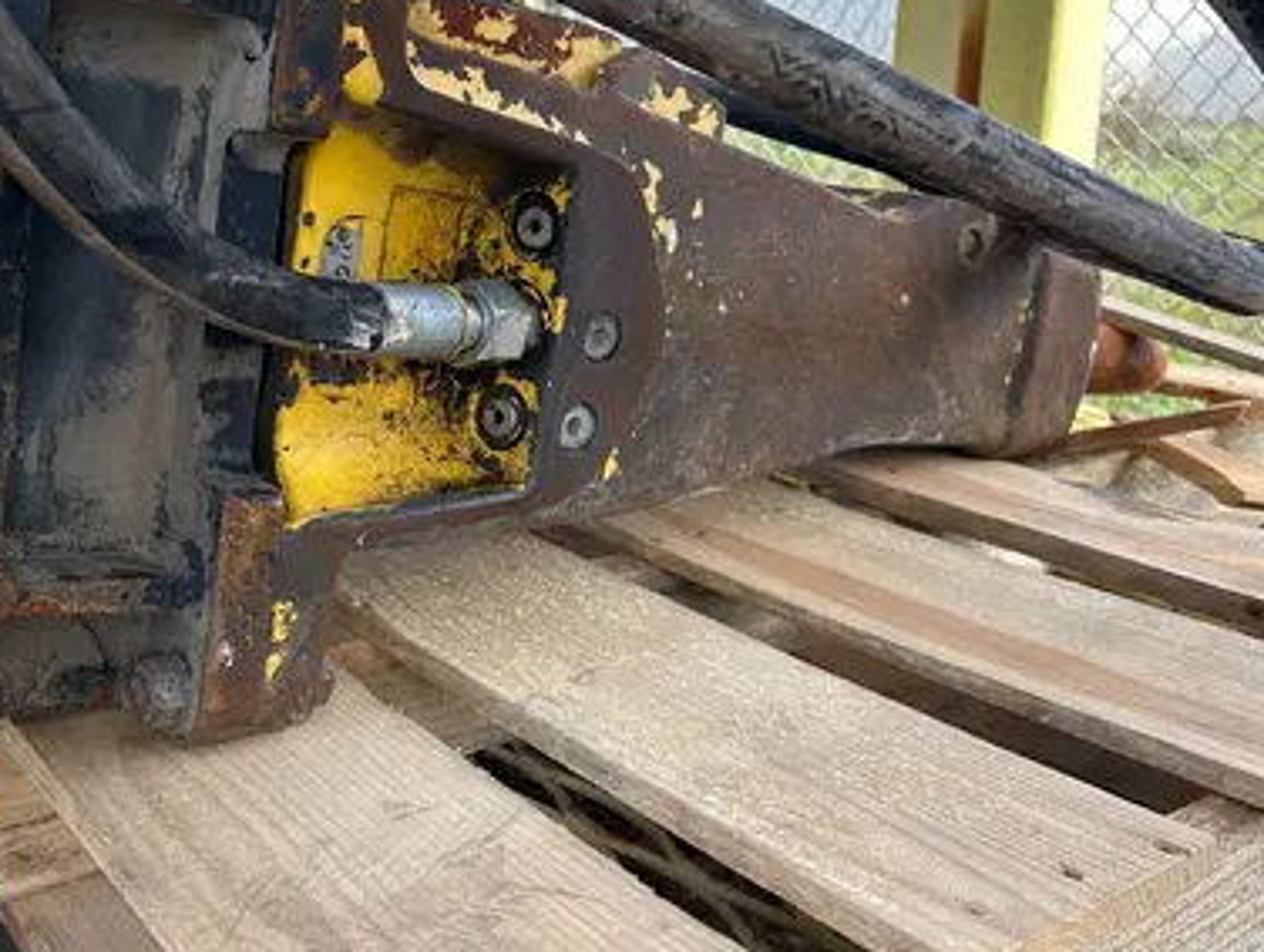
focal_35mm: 38
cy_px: 412
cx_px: 524
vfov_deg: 37.7
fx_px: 1389
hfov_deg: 48.7
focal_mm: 5.7
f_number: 1.5
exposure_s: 1/394
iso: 50
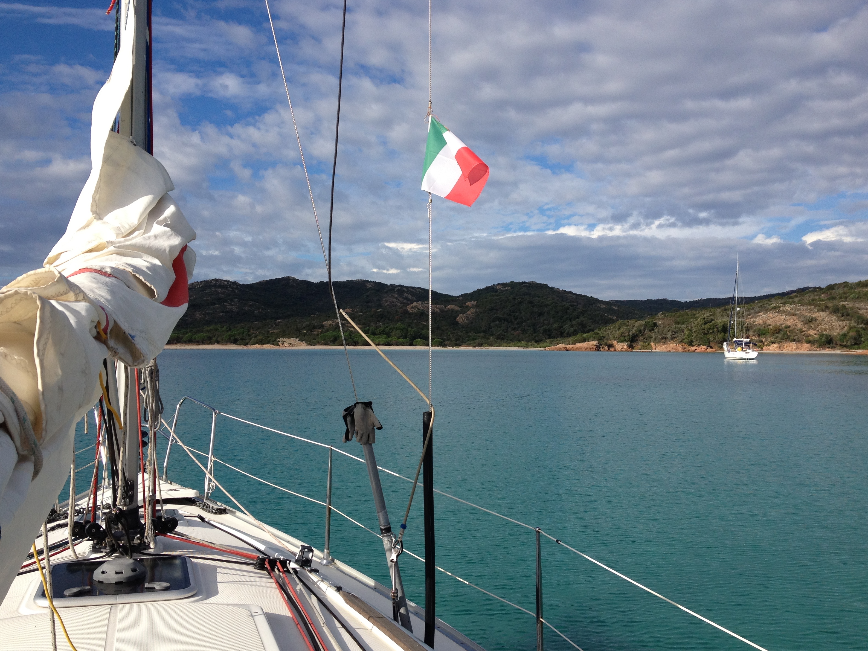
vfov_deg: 39.7
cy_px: 329
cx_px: 434
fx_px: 903
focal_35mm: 36
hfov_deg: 51.4
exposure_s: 1/2123
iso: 64
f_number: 2.4
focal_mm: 4.28
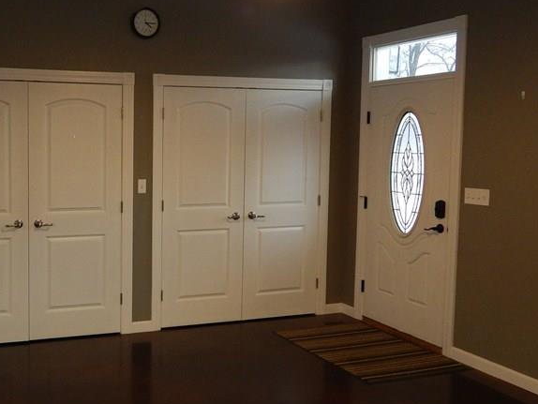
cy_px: 190
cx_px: 127
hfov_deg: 44.1
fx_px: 637
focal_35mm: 41
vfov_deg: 35.2
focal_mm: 4
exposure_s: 1/30
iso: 280
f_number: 3
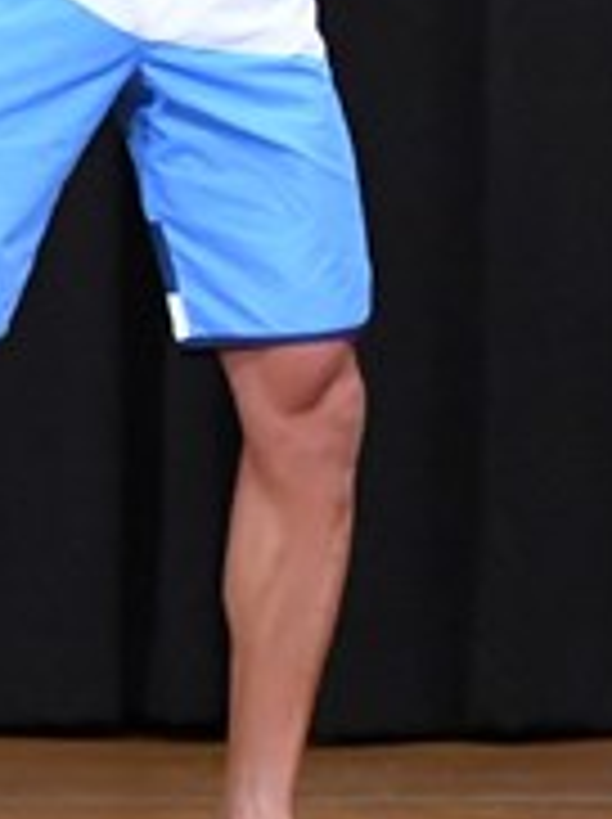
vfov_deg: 2.4
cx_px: -29
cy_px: -63
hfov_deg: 1.8
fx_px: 19541
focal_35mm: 827
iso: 8000
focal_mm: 135
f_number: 5.6
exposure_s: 1/400
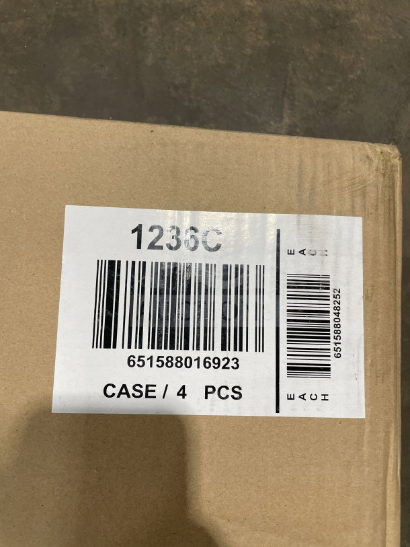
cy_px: 274
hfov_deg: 53.1
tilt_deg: -82.1
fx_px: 410
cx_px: 205
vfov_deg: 67.3
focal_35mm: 26
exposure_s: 1/111
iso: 125
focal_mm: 4.2
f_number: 1.6
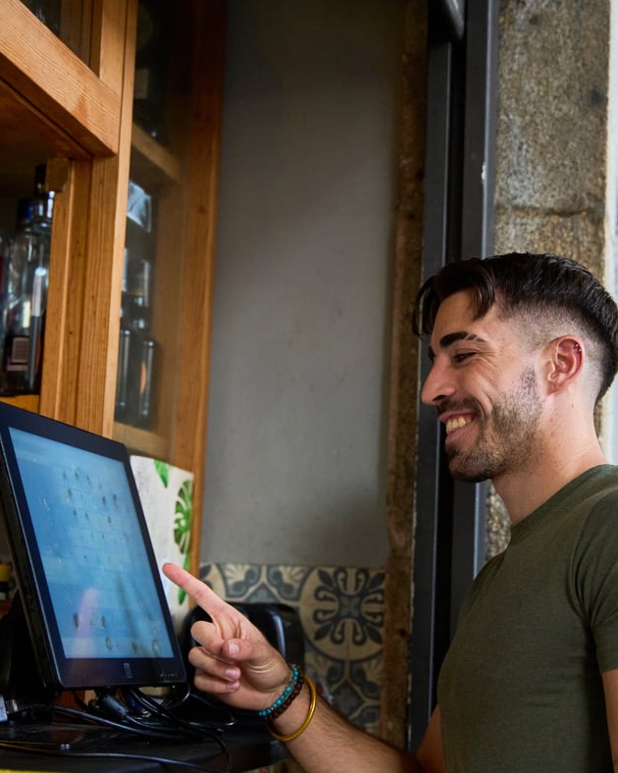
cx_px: 332
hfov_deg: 21.8
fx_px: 1601
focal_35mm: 70
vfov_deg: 27.1
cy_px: 386
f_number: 2.8
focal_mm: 49
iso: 2500
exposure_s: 1/1250
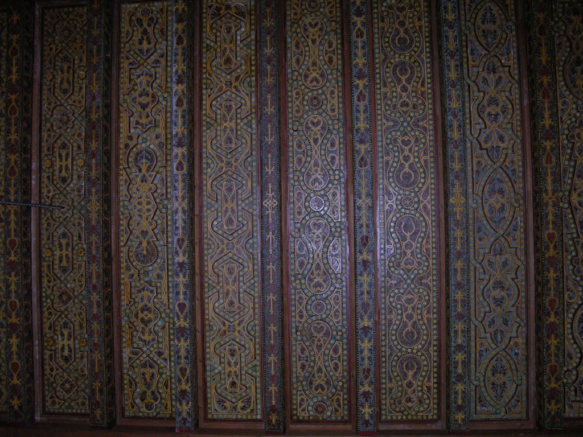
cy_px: 218
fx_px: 589
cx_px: 292
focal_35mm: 35
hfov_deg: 52.6
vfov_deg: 40.7
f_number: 2.8
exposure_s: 1/60.1
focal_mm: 8.9
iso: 200
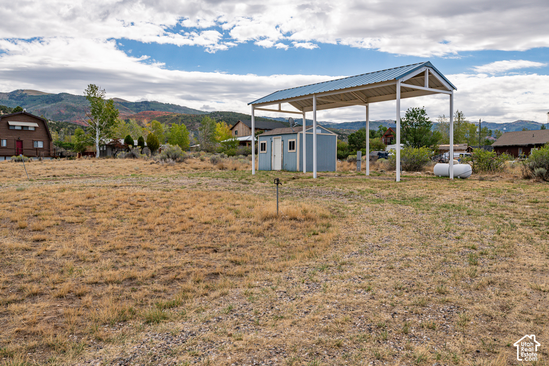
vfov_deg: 37.8
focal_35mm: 35
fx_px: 534
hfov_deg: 54.4
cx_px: 274
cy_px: 183
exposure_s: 1/800
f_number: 11
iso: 250
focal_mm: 35
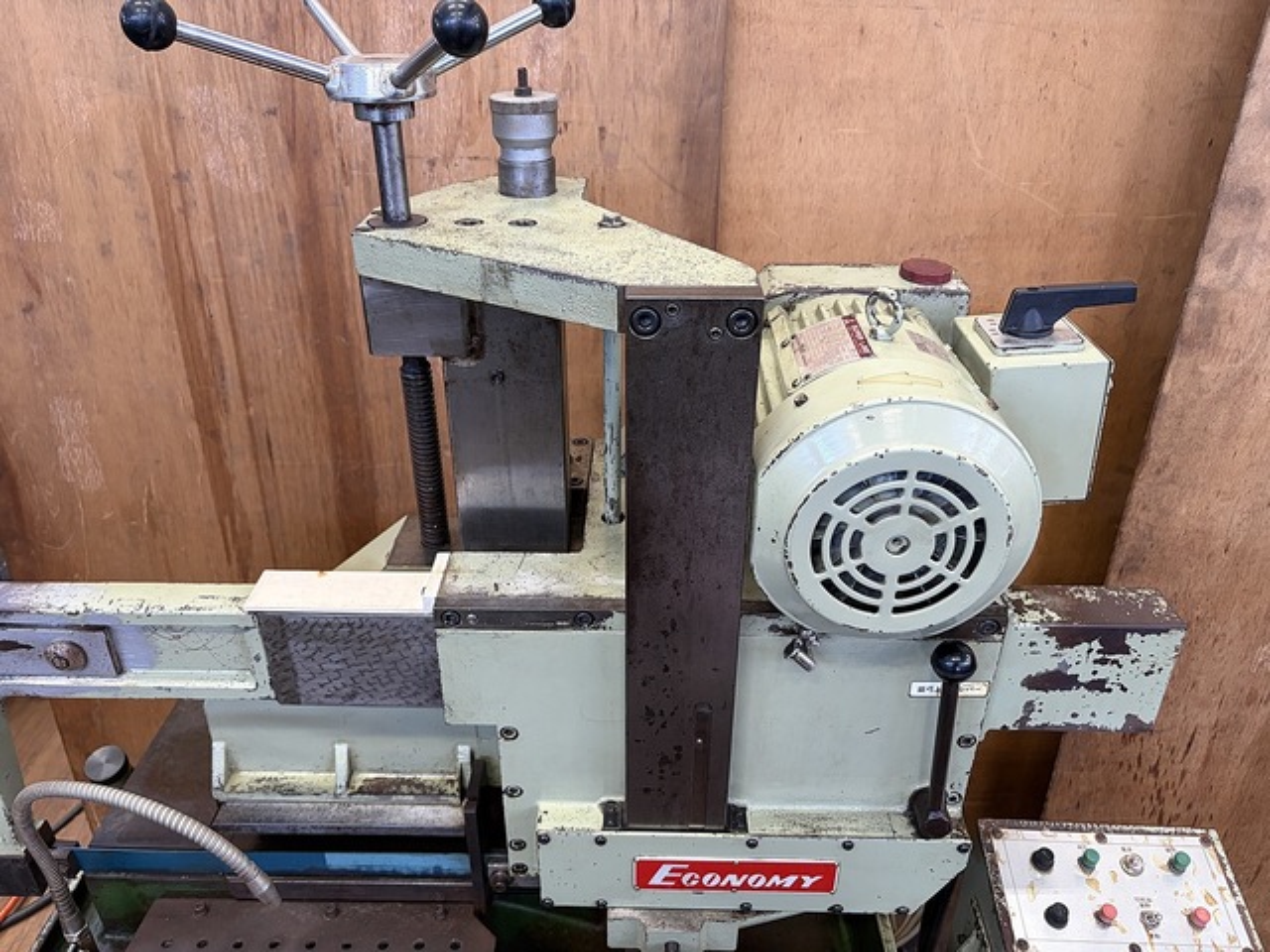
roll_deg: +0.2
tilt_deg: -29.9
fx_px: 954
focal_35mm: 26
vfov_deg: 53.1
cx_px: 635
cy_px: 476
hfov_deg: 67.3
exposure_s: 1/60
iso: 200
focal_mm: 5.96
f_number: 1.6
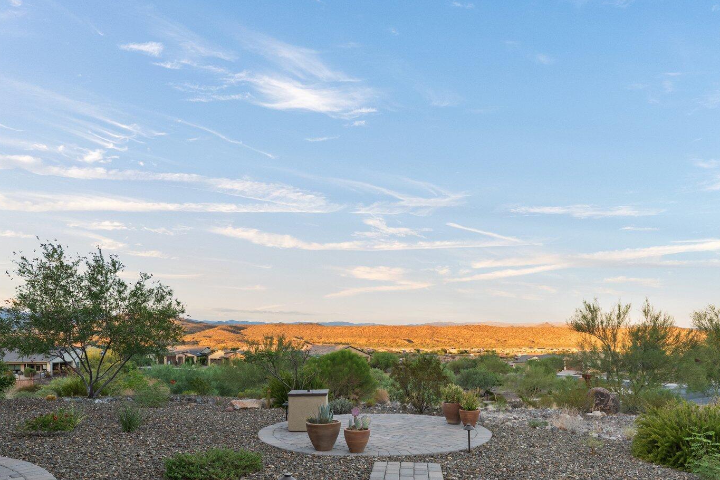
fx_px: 486
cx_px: 398
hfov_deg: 72.8
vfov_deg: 51.2
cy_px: 333
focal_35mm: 24
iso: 400
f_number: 8
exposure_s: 1/40
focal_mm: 16.2
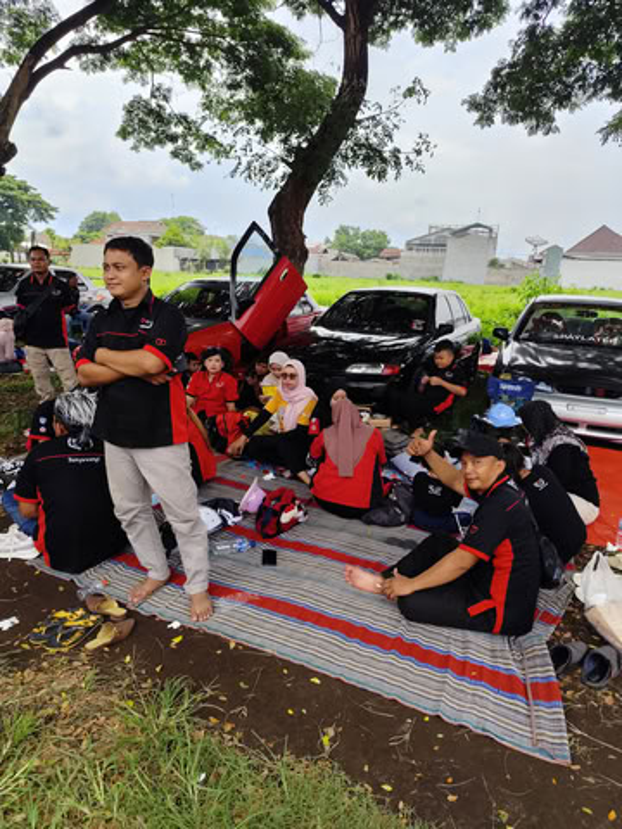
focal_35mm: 23
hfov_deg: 58.9
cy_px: 414
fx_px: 551
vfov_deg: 73.9
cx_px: 311
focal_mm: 6.19
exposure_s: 1/679
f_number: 1.65
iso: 50
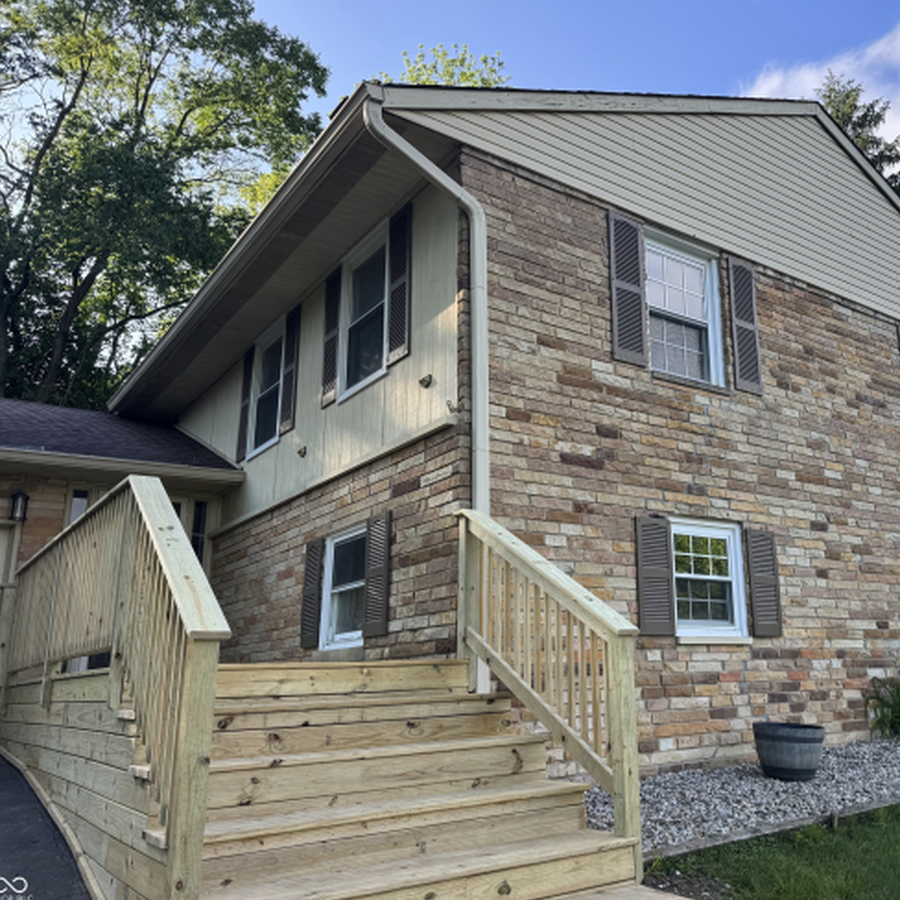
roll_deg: +1.6
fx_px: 853
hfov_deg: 54.7
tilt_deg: +15.1
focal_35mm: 29
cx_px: 589
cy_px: 452
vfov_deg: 55.6
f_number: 1.78
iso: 80
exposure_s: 1/832
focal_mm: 6.76
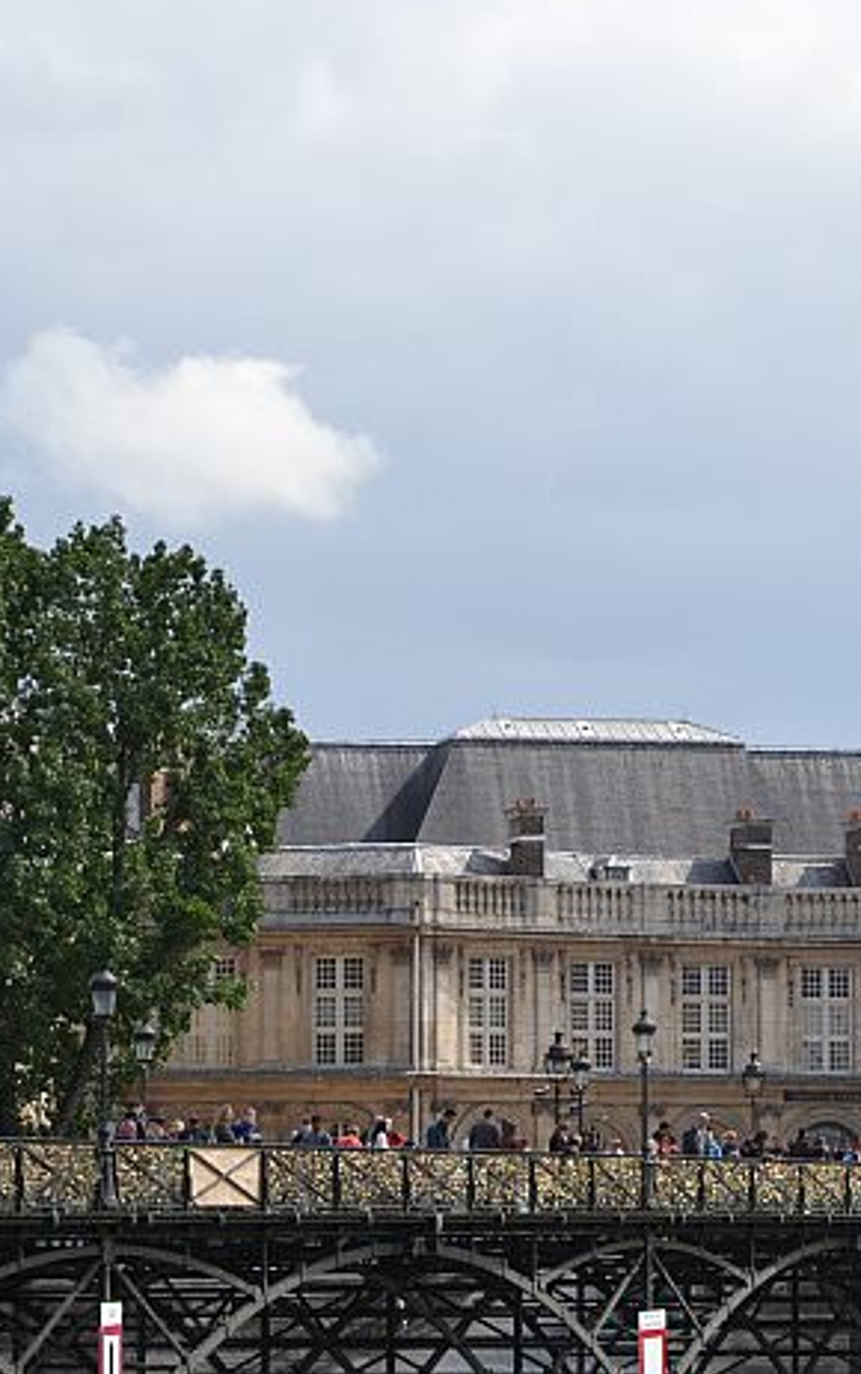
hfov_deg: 8.0
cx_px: 1125
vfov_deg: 12.8
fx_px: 6110
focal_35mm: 163
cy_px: 754
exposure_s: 1/250
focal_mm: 55
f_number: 8
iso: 100
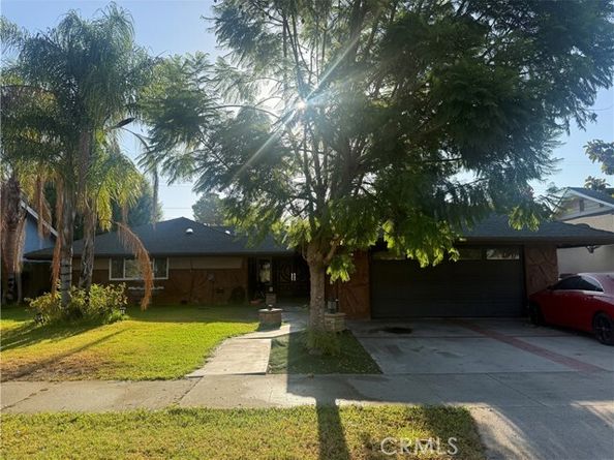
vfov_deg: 56.8
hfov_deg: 71.6
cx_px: 307
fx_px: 426
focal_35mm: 24
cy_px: 230
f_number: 1.78
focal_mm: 6.76
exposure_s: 1/3145
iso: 100
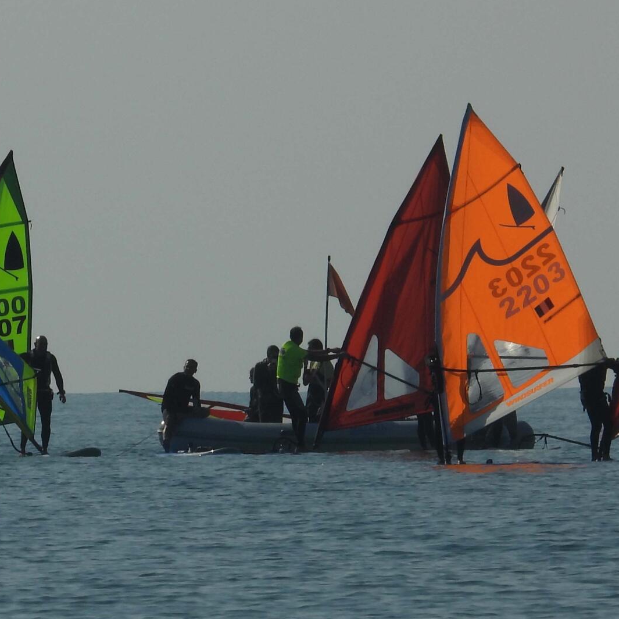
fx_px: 32248
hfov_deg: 1.1
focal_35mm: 1594
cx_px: 38
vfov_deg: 1.1
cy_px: 174
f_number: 7.1
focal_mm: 135
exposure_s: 1/2500
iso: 100
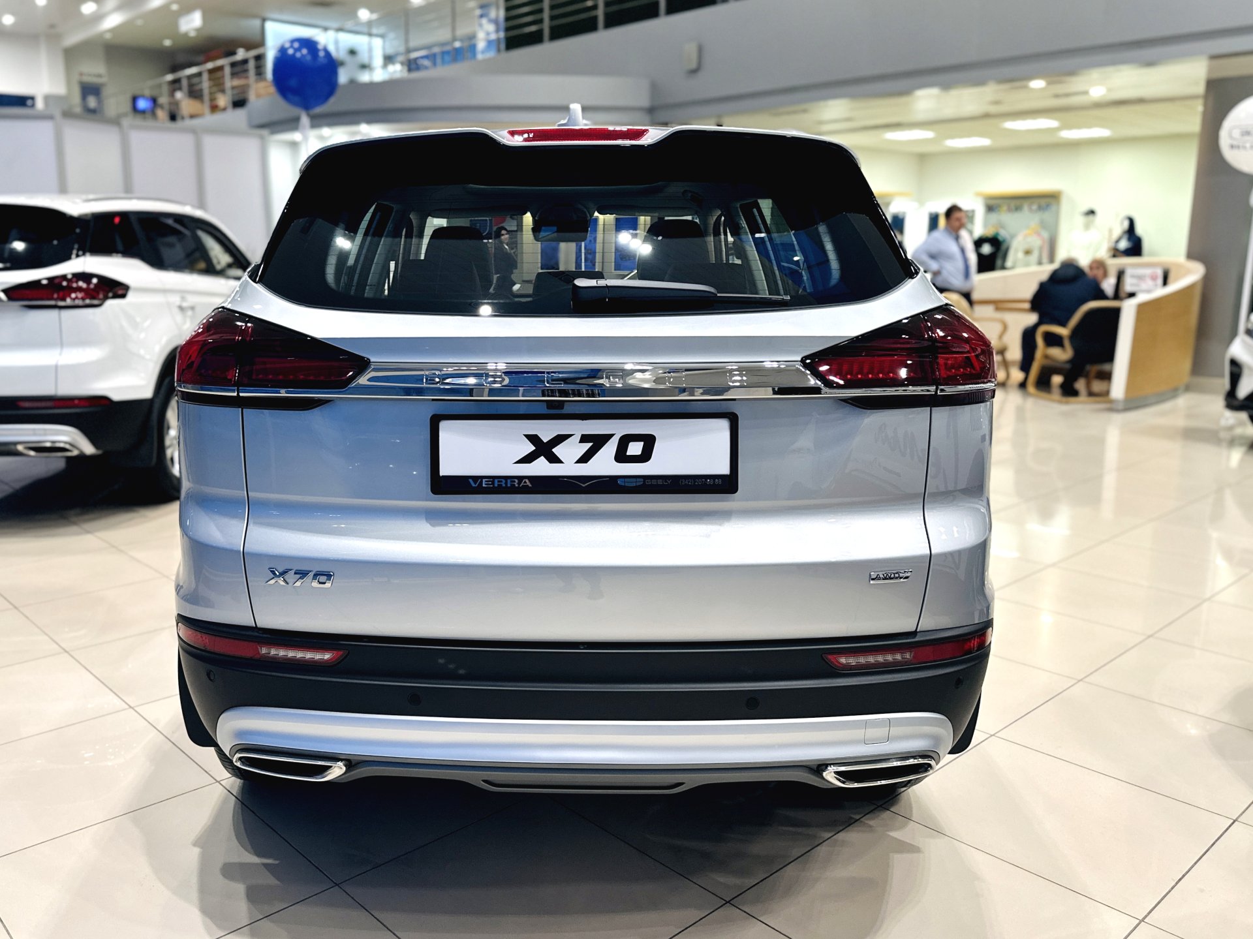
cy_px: 470
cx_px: 626
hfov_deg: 71.6
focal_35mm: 24
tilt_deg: -10.9
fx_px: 869
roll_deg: -0.2
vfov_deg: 56.8
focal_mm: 6.86
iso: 200
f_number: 1.78
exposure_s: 1/100
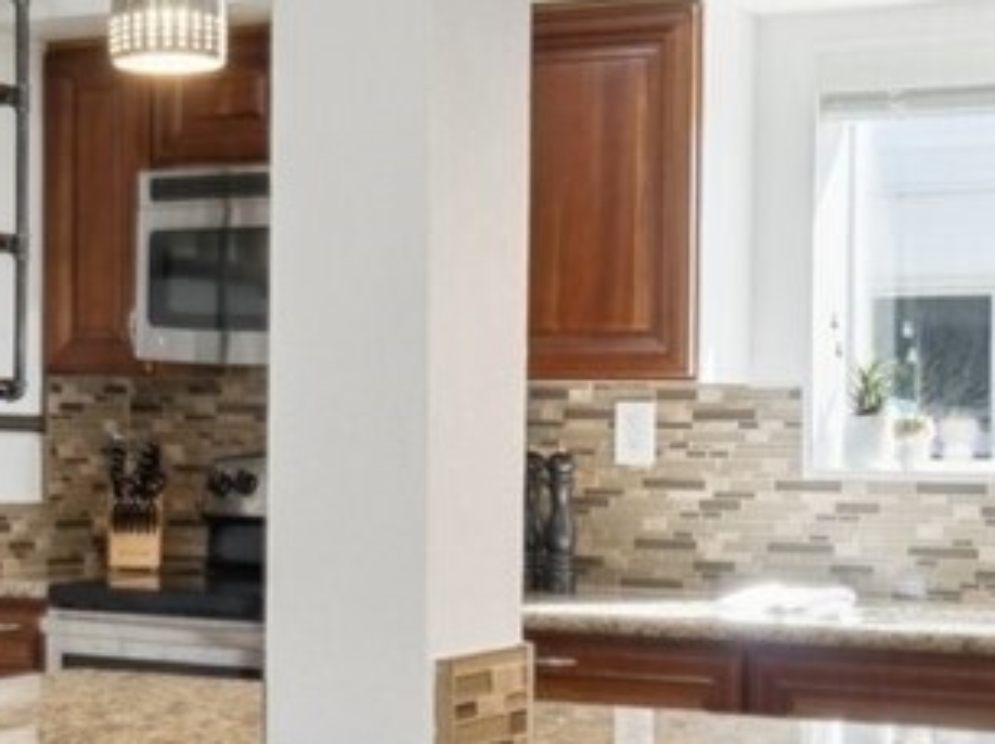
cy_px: 434
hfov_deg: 24.4
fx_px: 2298
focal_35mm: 80
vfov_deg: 18.4
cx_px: 424
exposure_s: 1/10
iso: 250
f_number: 9
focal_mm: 10
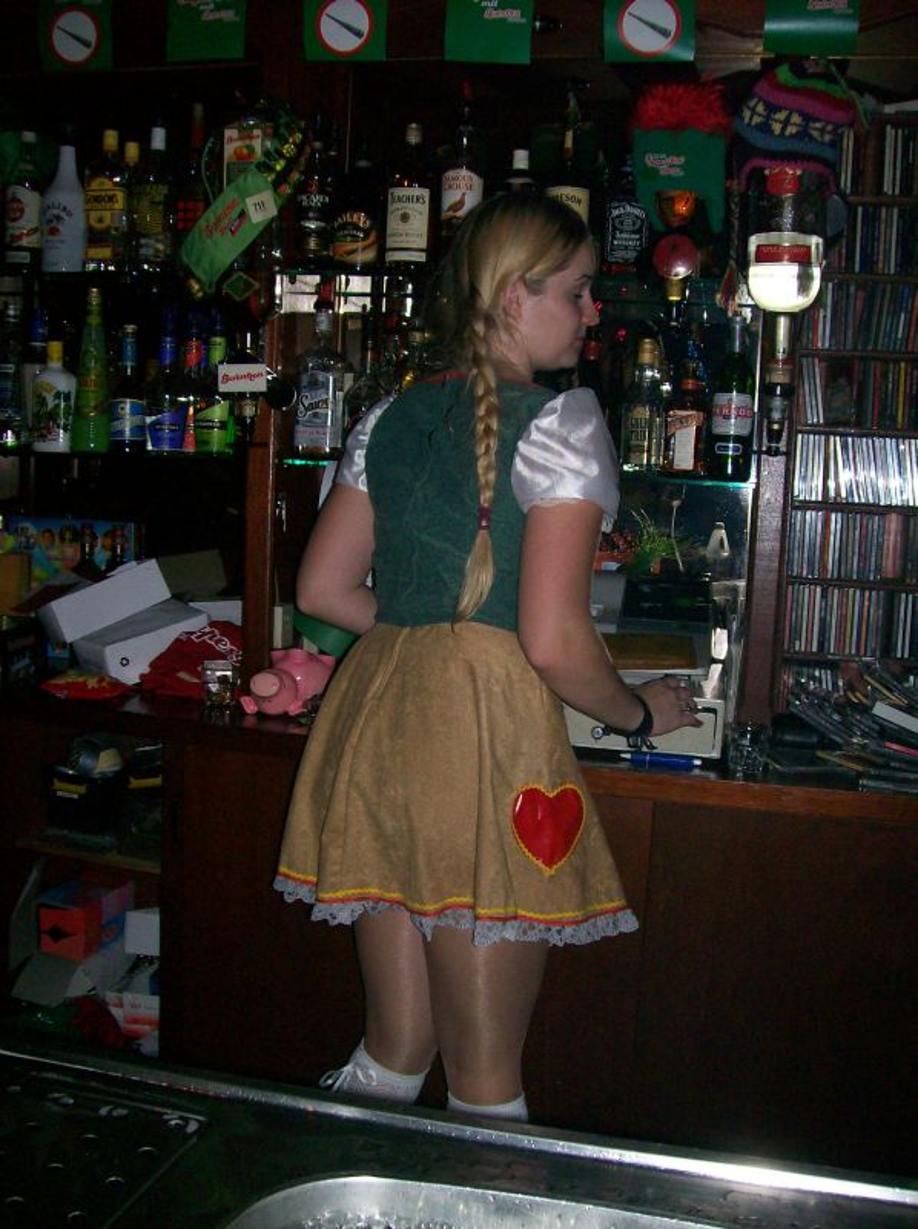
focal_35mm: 36
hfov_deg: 39.6
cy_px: 614
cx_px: 459
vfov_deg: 51.4
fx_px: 1276
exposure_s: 1/64
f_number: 2.7
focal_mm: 6
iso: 140
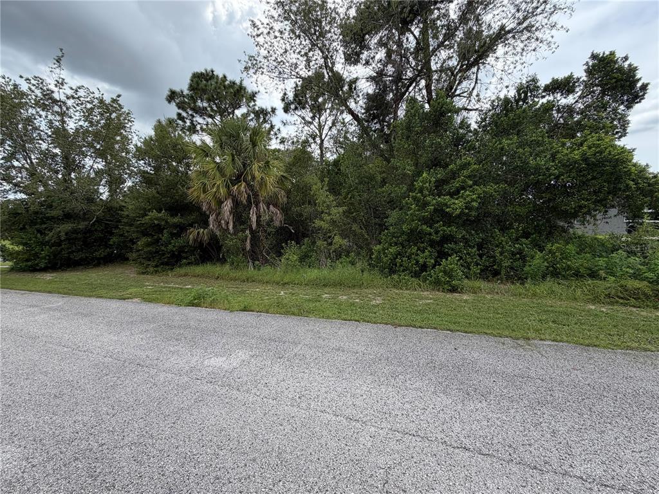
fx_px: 267
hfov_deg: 102.1
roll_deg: -0.6
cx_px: 330
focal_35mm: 14
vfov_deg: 85.7
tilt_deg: -2.4
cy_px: 247
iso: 40
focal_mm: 2.22
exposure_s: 1/658
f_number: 2.2
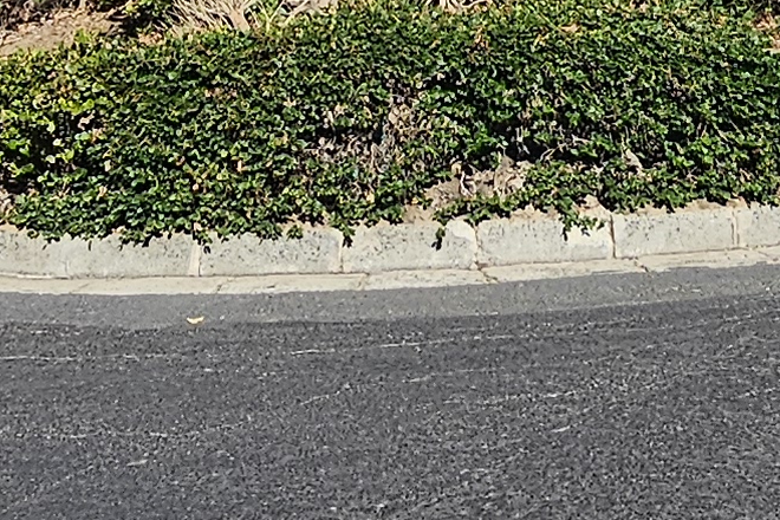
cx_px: 693
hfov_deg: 24.1
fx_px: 1777
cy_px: -611
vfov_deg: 13.5
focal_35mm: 82
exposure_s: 1/2088
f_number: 2.2
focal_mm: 2.2
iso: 50
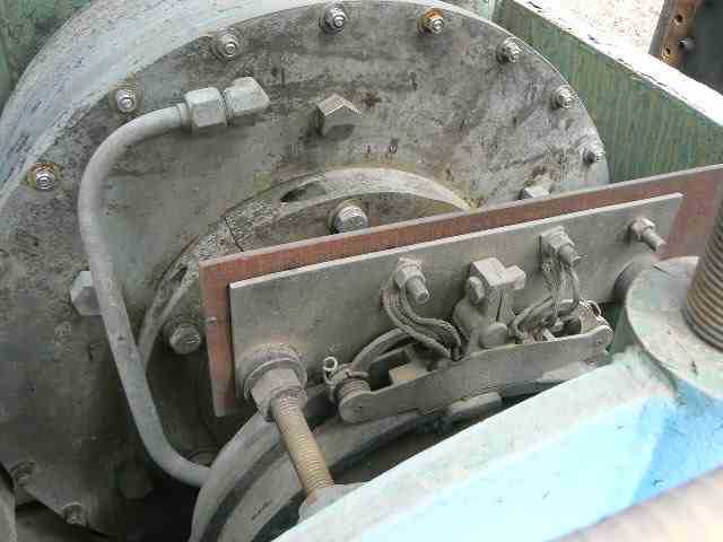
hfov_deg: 51.4
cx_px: 362
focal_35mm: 36
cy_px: 271
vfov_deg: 39.7
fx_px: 752
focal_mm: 6
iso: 80
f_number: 4
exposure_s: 1/125
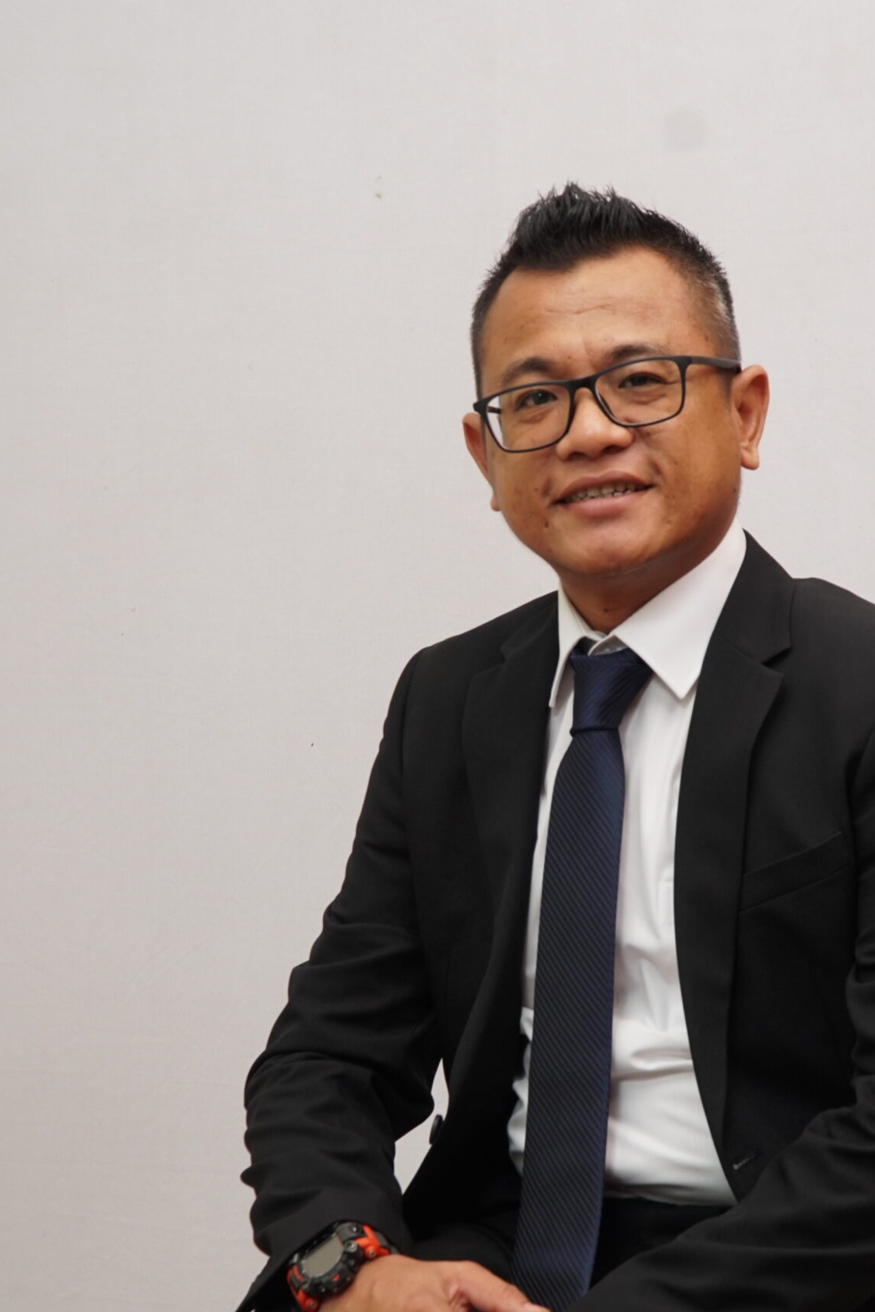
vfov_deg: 21.0
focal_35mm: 97
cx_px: 568
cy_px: 822
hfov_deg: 14.1
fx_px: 3527
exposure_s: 1/100
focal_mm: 43
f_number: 7.1
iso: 320
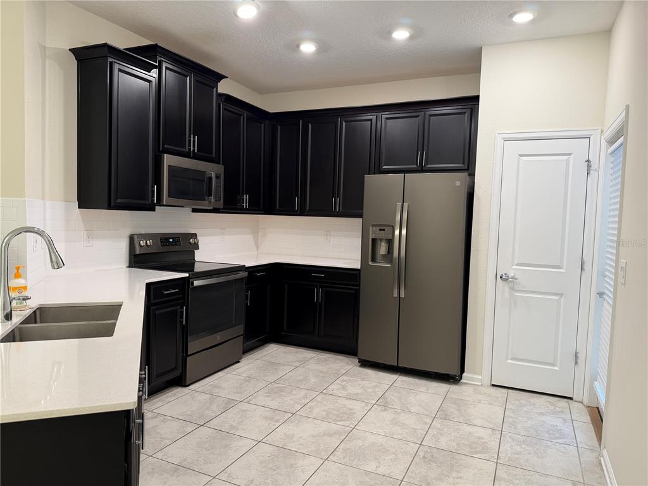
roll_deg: -2.0
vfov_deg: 56.8
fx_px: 449
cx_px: 324
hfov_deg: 71.6
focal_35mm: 24
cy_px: 243
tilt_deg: -3.5
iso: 125
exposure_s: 1/60
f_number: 1.78
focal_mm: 6.76
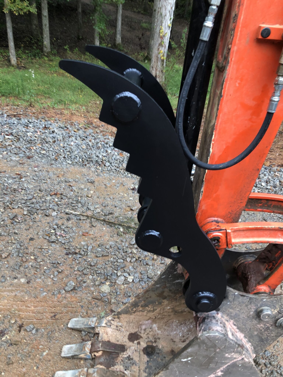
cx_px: 142
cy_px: 188
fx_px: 305
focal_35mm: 28
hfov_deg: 49.7
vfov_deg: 63.4
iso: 25
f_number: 1.8
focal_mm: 3.99
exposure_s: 1/40
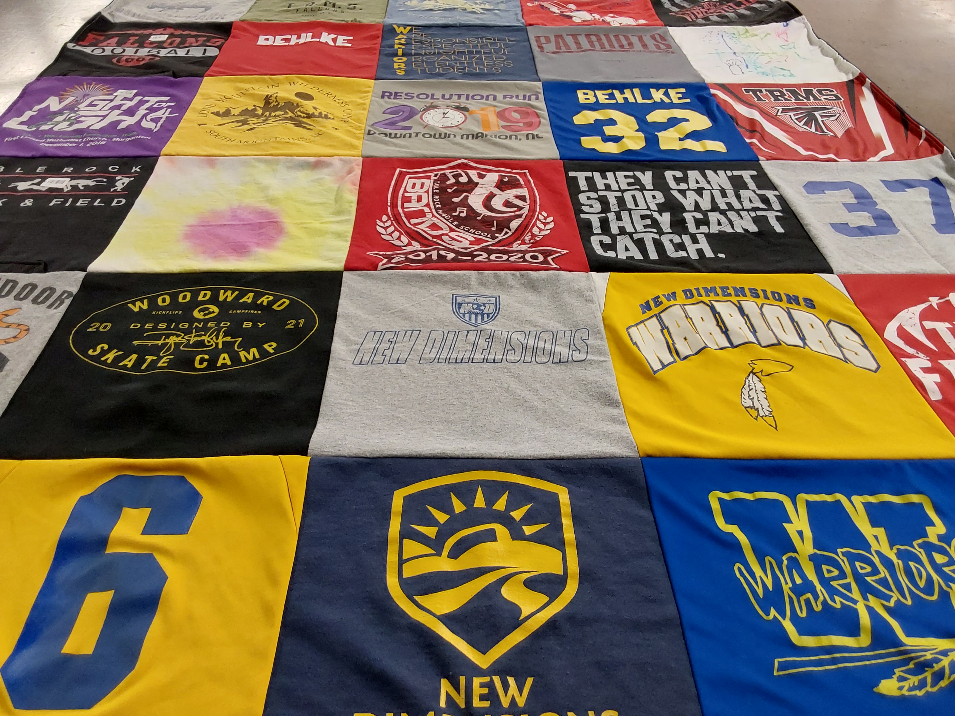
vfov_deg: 49.7
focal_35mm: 28
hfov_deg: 63.4
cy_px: 358
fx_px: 772
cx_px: 478
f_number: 1.9
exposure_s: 1/60
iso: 125
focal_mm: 2.91
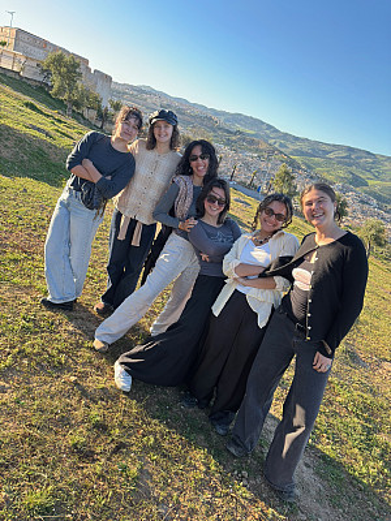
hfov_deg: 53.1
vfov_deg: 67.3
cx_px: 196
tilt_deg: -17.7
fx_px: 392
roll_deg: -18.2
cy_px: 260
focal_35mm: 26
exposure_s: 1/597
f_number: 1.6
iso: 50
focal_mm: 5.96
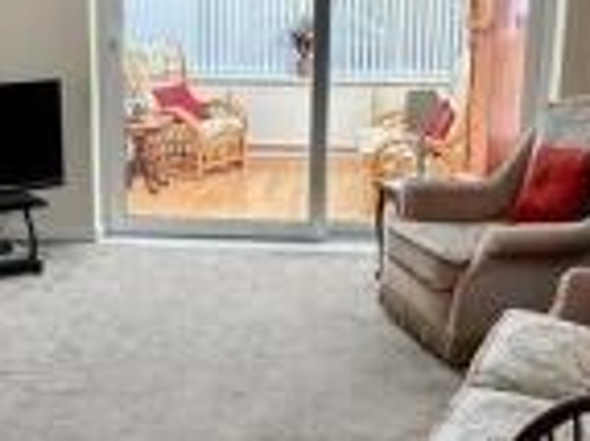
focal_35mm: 57
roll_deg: -0.5
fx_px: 971
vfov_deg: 25.6
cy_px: 204
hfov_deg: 33.7
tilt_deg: -13.8
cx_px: 233
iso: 64
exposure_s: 1/99
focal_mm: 2.22
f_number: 2.2
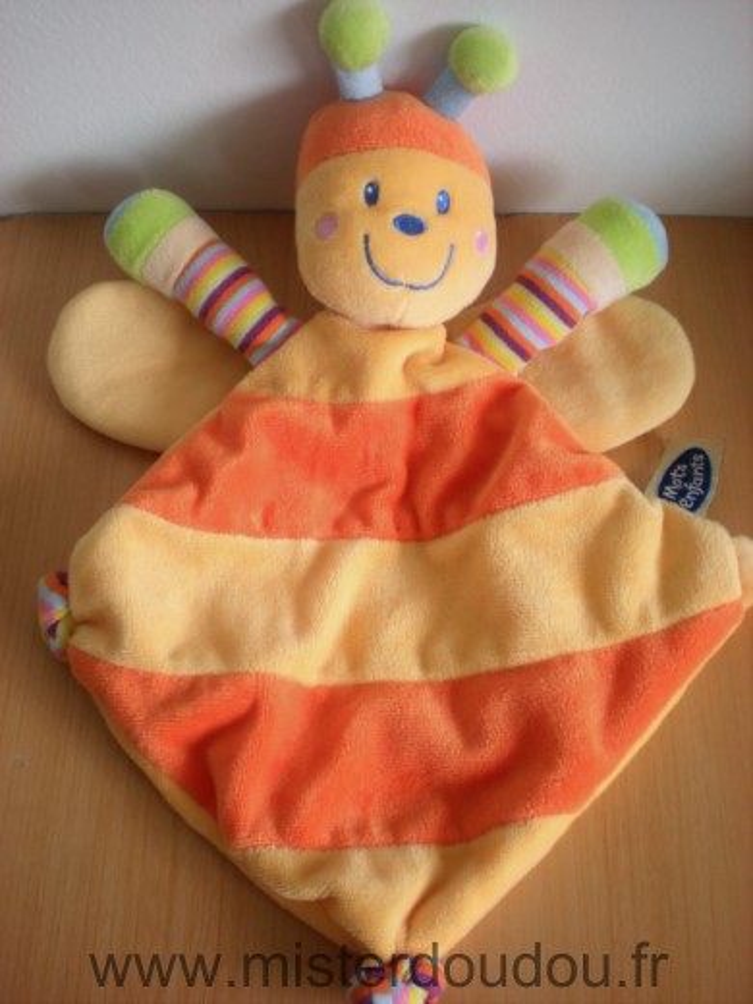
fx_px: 1102
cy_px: 502
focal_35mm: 38
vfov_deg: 49.0
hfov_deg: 37.7
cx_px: 376
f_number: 3.1
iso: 95
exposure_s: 1/57.3
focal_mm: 6.3
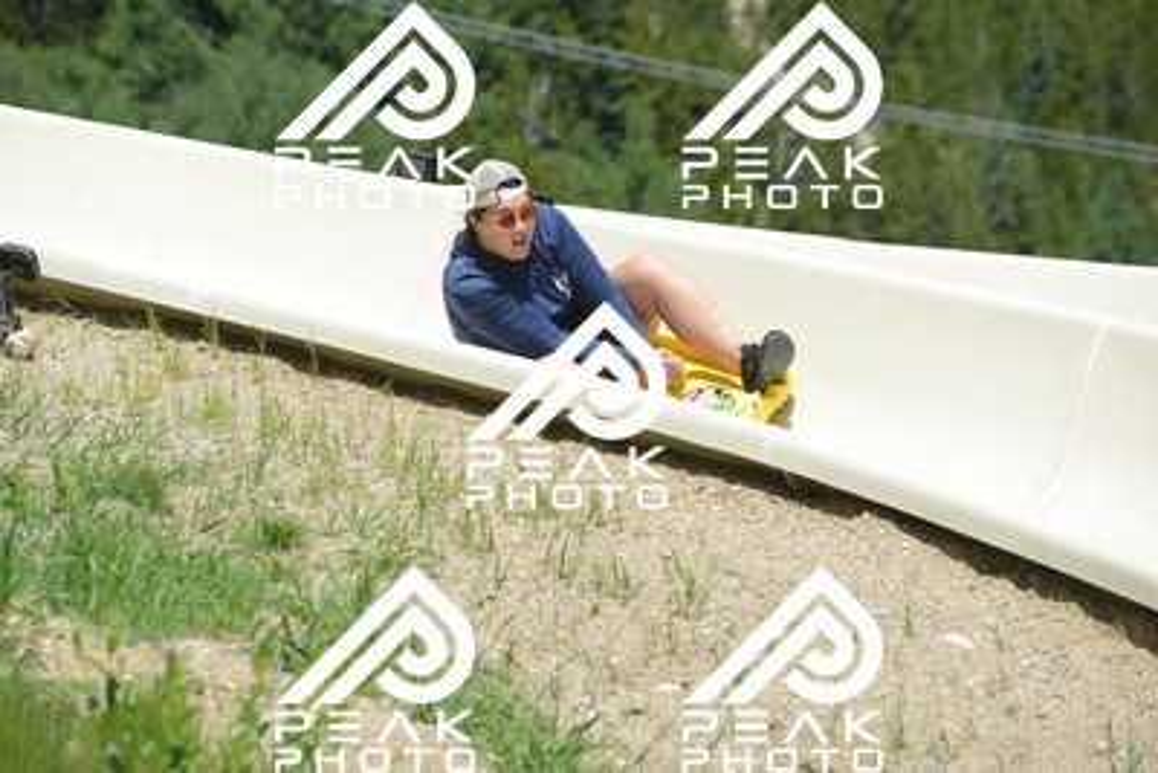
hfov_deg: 10.5
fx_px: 6274
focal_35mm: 195
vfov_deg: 7.0
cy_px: 386
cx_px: 579
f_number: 6.3
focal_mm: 195
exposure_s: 1/1250
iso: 400
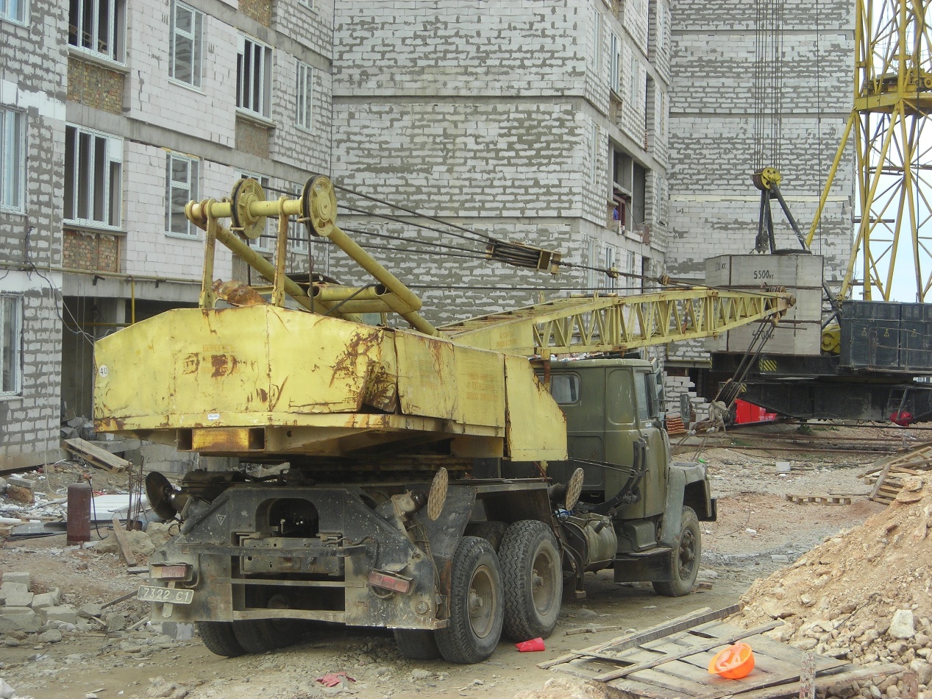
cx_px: 466
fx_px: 2073
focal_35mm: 77
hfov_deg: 25.3
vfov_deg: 19.1
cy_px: 350
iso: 50
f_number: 4.2
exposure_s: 1/117
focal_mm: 12.7
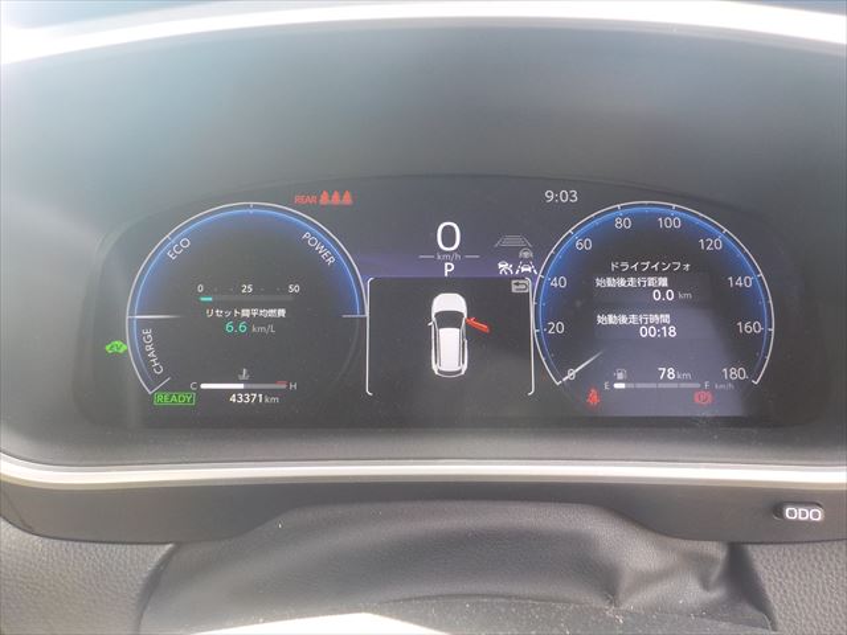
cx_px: 424
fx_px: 734
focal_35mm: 30
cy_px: 318
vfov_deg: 46.8
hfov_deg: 60.0
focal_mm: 4.1
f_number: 3.3
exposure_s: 1/30
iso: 125
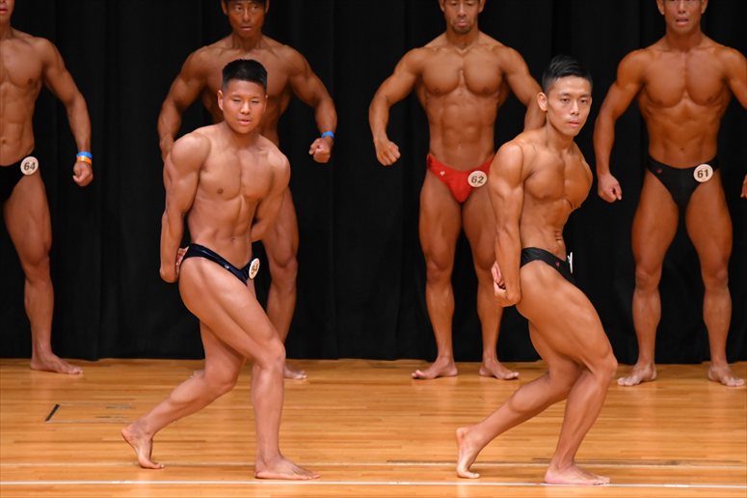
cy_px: 249
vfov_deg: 4.4
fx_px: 6533
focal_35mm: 315
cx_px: 374
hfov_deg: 6.5
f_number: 5.6
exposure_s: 1/400
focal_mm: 210
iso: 4000
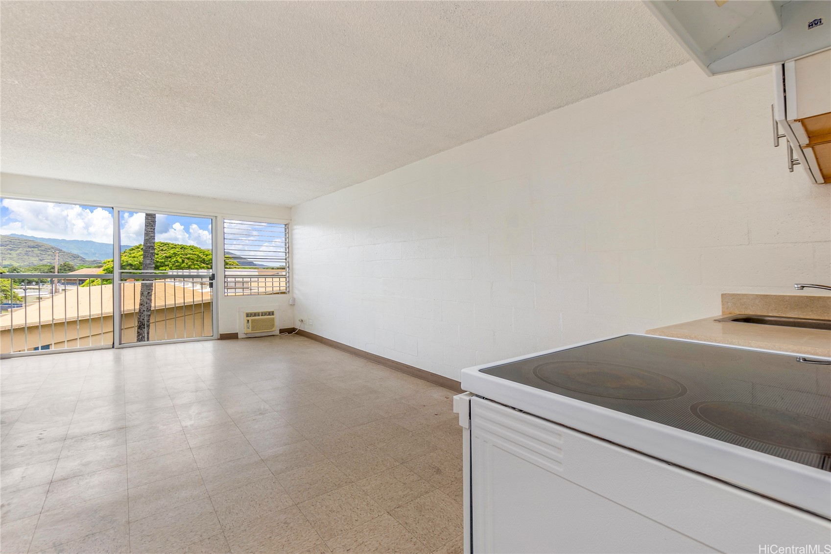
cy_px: 277
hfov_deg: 100.4
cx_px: 416
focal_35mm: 15
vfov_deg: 77.3
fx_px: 346
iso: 125
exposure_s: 1/40
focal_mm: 10
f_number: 8
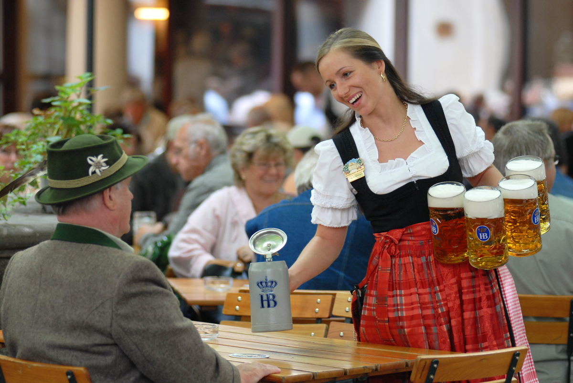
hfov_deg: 11.0
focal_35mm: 188
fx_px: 2988
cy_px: 192
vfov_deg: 7.3
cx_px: 286
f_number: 2.8
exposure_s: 1/90
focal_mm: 125
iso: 400
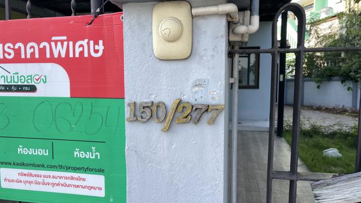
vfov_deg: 41.5
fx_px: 268
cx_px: 181
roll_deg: -1.1
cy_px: 110
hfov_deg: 67.9
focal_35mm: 28
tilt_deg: -9.0
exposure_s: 1/807
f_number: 1.6
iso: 32
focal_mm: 5.1
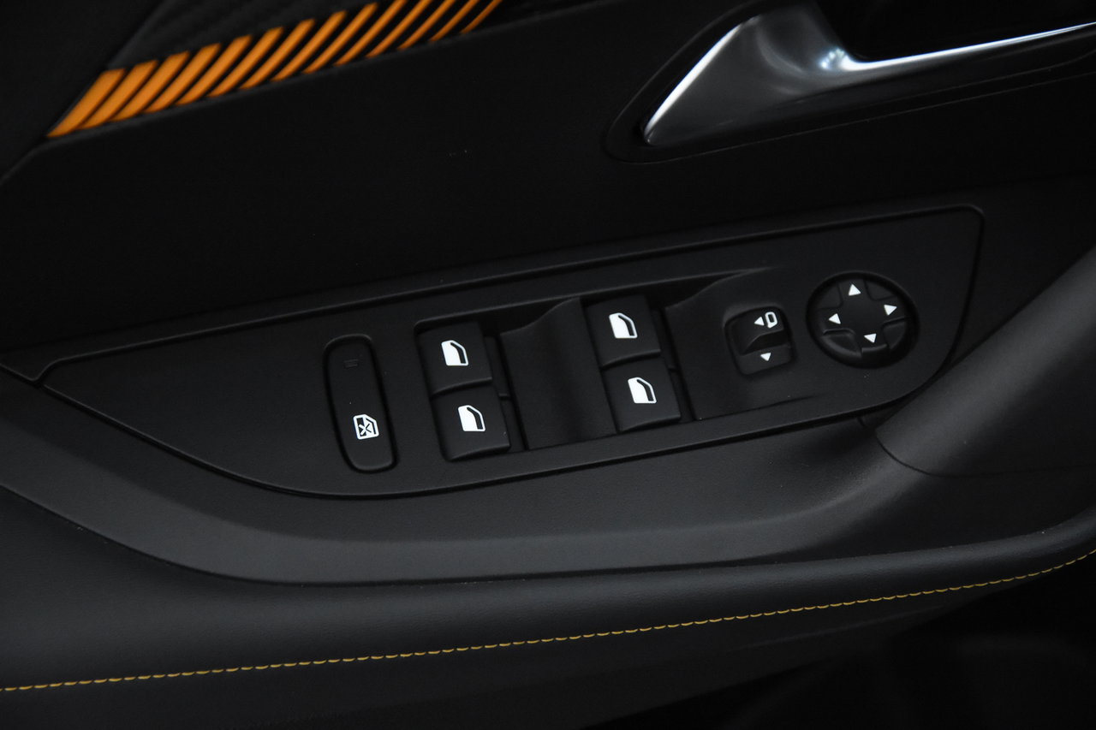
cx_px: 548
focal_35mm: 78
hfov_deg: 26.0
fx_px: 2374
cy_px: 365
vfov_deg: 17.5
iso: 5600
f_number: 3.8
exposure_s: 1/80
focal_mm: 52
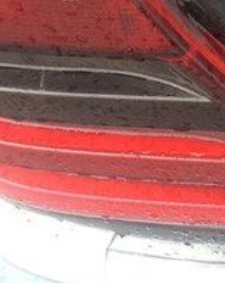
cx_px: 189
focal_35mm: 95
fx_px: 793
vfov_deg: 19.3
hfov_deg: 16.0
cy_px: -37
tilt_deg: -50.2
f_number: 2.2
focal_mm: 4.15
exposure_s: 1/100
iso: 40
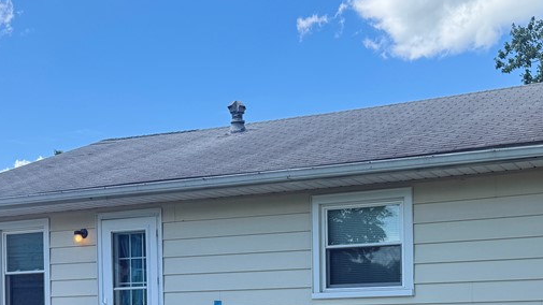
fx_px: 763
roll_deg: +0.4
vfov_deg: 21.6
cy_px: 324
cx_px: 373
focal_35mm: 53
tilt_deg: +1.2
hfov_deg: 38.6
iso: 80
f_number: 1.78
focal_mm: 6.76
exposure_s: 1/2801
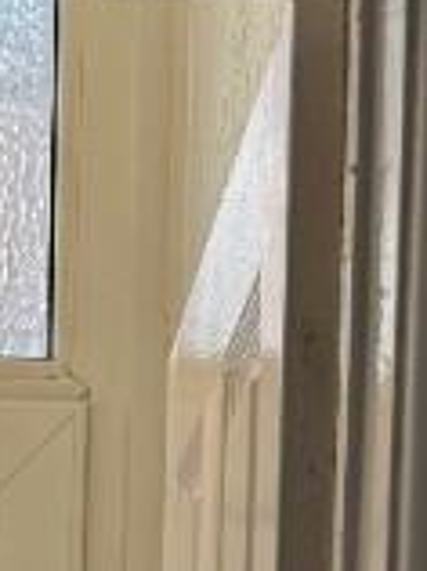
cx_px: -246
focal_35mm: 156
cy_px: 1428
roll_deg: +0.0
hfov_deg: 9.2
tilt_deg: -8.1
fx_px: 2573
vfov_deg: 10.6
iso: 64
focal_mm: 6.76
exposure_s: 1/290
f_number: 1.78
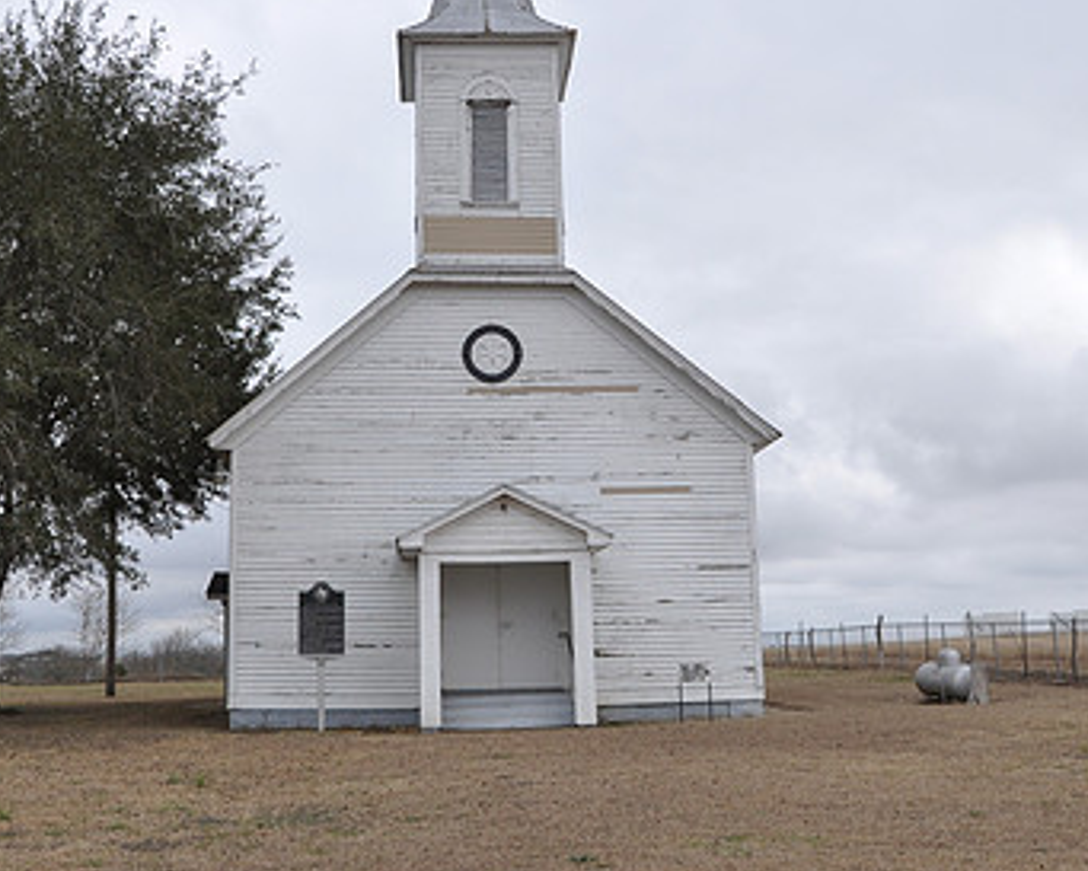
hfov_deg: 42.8
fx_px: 1385
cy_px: 378
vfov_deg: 34.9
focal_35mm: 43
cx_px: 491
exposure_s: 1/100
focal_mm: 18
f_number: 10
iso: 200
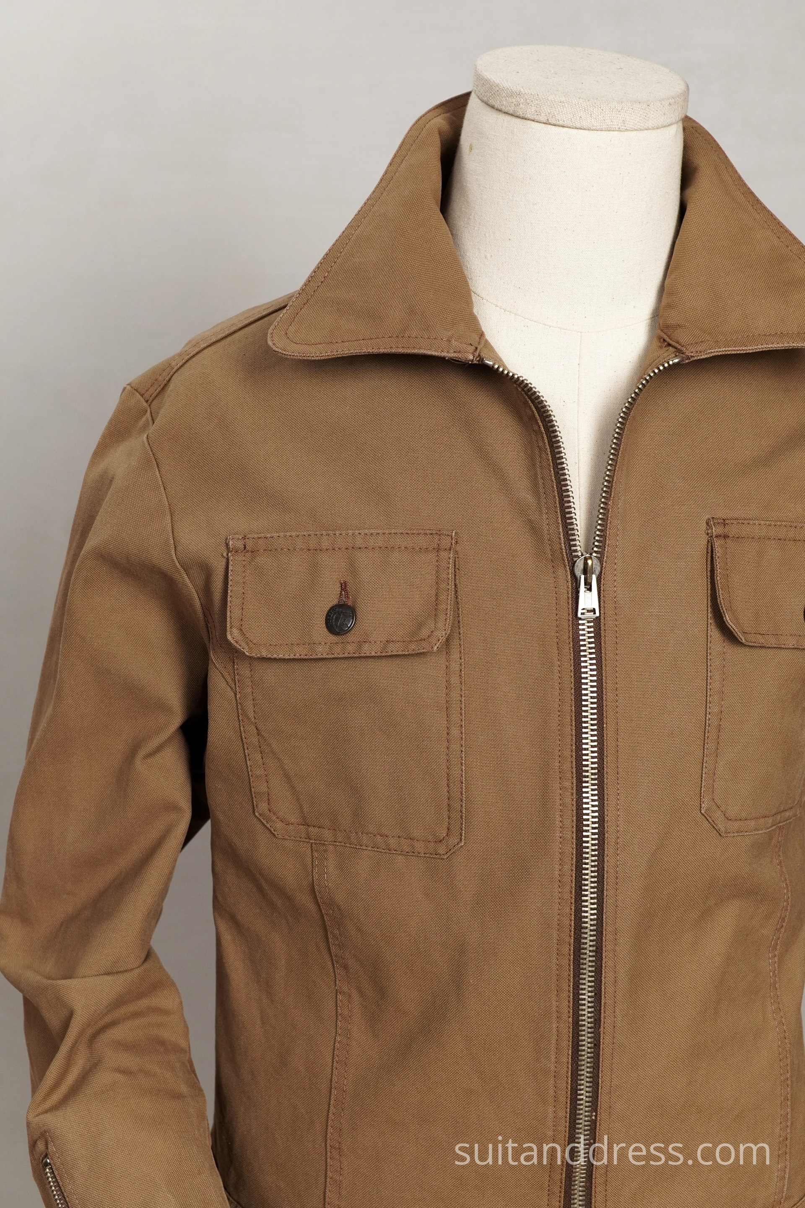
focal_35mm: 48
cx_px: 402
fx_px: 1610
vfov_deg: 41.1
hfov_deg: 28.1
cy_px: 604
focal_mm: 32
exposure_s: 1/50
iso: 400
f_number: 5.6
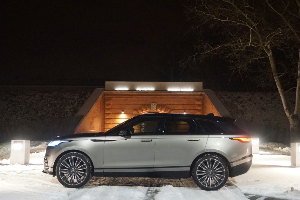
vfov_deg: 34.2
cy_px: 103
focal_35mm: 39
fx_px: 325
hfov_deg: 49.6
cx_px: 152
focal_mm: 24
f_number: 4
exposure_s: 1/50
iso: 3200
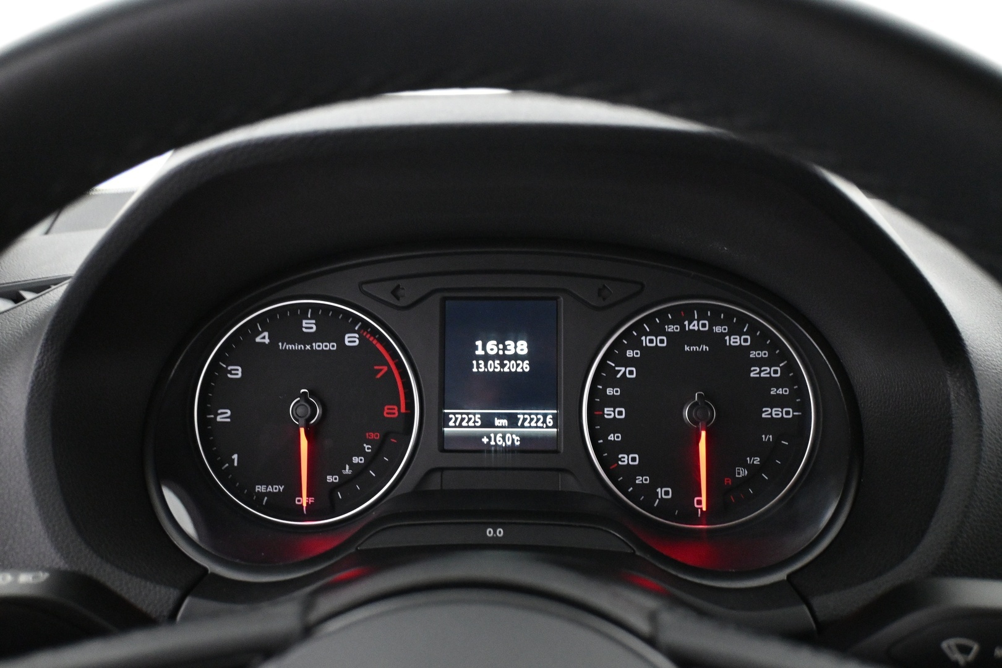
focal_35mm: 30
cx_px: 501
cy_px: 334
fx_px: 835
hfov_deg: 61.9
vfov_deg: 43.6
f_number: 3.8
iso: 4000
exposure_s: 1/30
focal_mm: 20
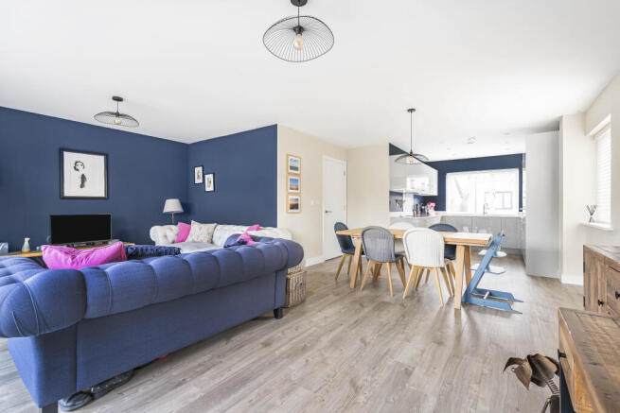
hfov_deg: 96.7
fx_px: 276
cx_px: 310
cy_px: 206
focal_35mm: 16
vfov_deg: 73.8
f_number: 8
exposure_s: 1/5
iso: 400
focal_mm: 16
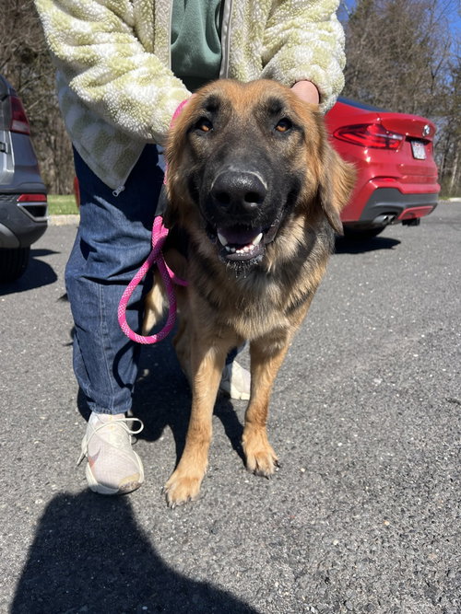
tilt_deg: -14.6
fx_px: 462
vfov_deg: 67.3
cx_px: 230
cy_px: 307
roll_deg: -2.4
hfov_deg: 53.0
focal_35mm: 26
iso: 50
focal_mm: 5.7
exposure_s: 1/2915
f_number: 1.5
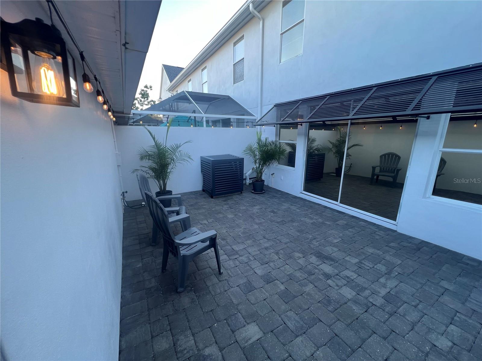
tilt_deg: -13.1
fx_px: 181
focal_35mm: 13
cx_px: 241
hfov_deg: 106.2
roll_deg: -0.4
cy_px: 180
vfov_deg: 89.9
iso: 64
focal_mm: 1.57
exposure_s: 1/120
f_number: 1.8
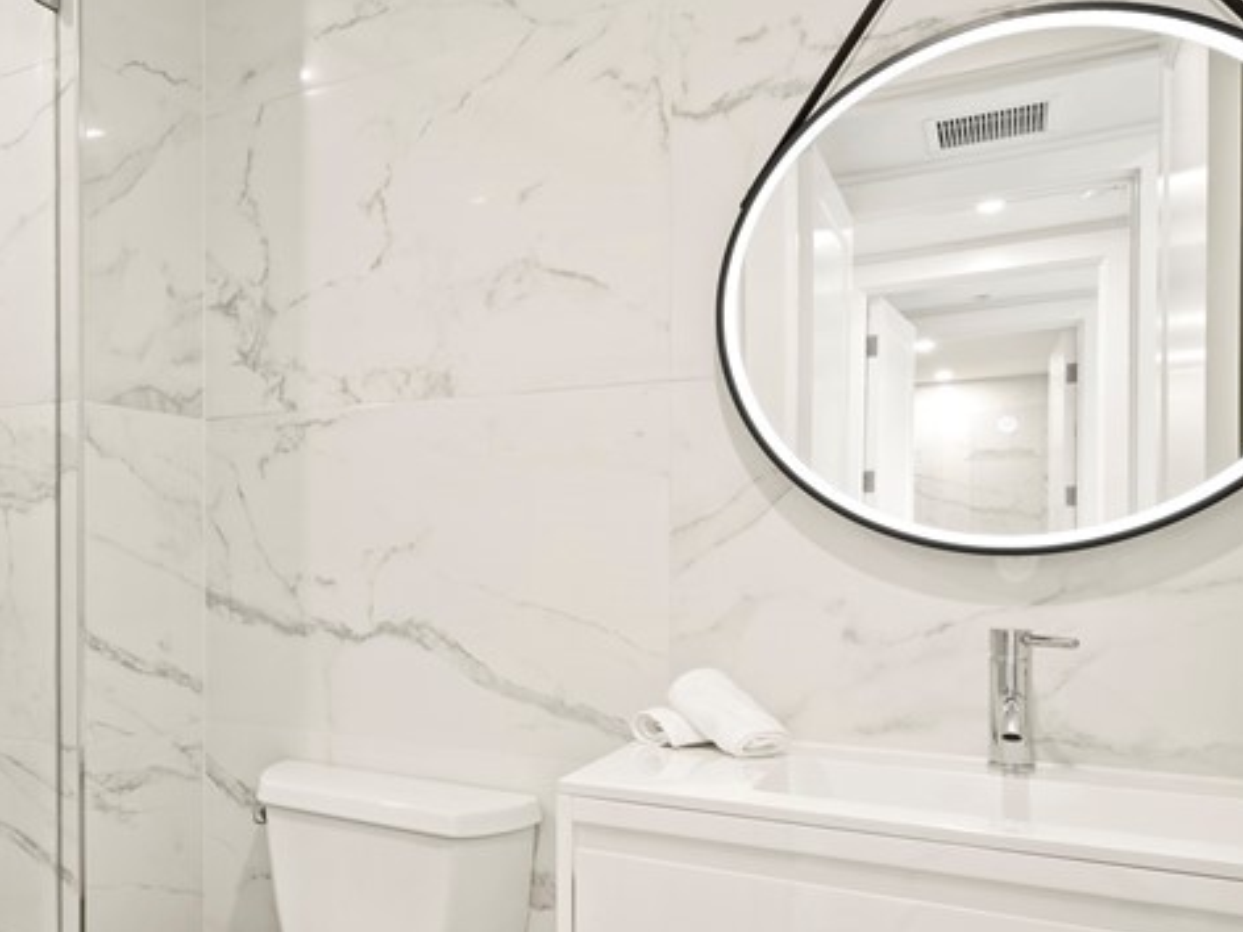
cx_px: 224
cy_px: 548
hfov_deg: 53.8
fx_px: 1113
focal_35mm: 31
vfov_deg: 45.3
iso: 500
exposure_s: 1/15
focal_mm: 14
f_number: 4
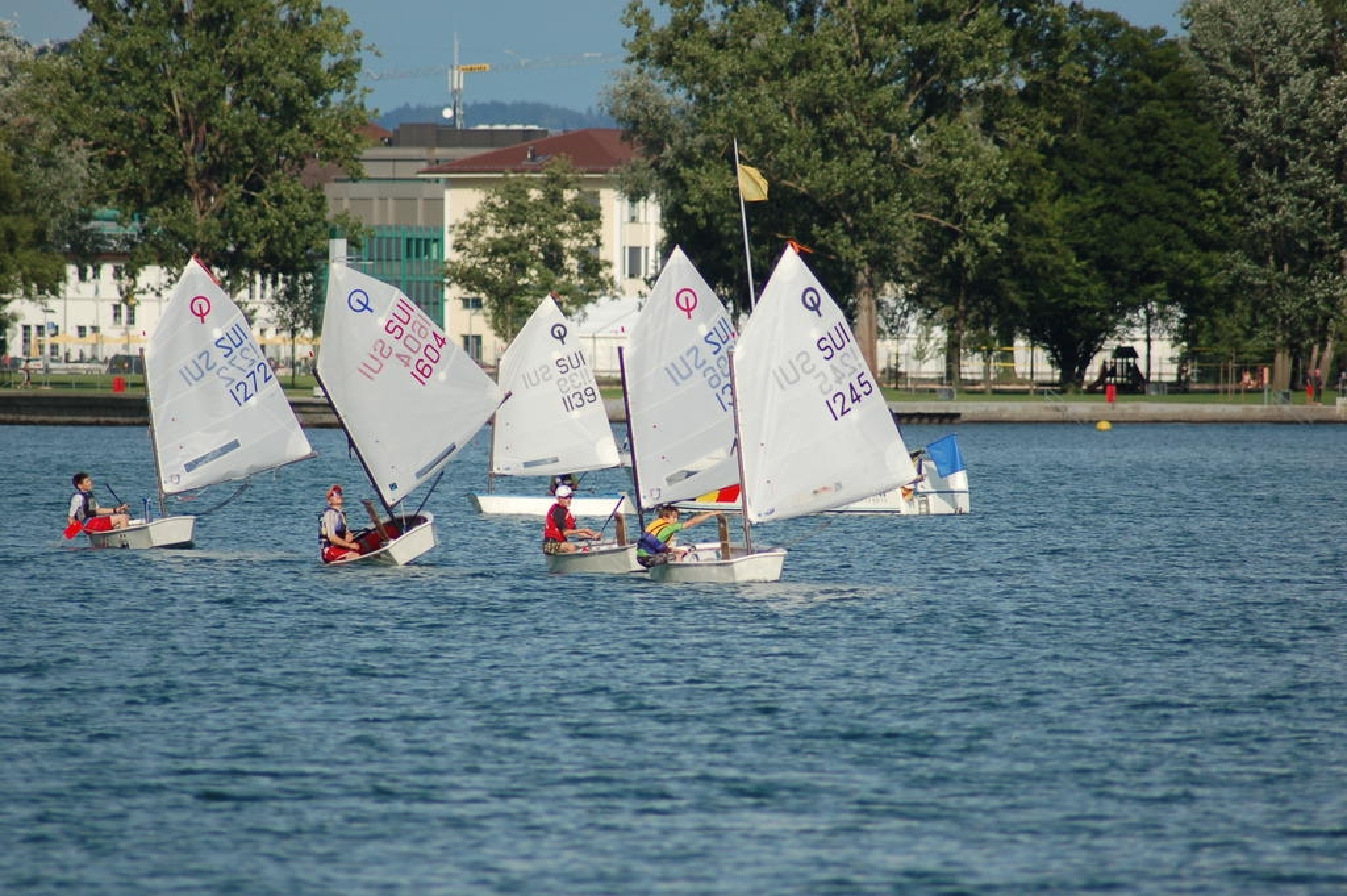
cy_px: 448
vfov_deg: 3.1
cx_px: 674
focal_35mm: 450
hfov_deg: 4.6
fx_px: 16824
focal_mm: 300
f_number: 5.6
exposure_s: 1/2000
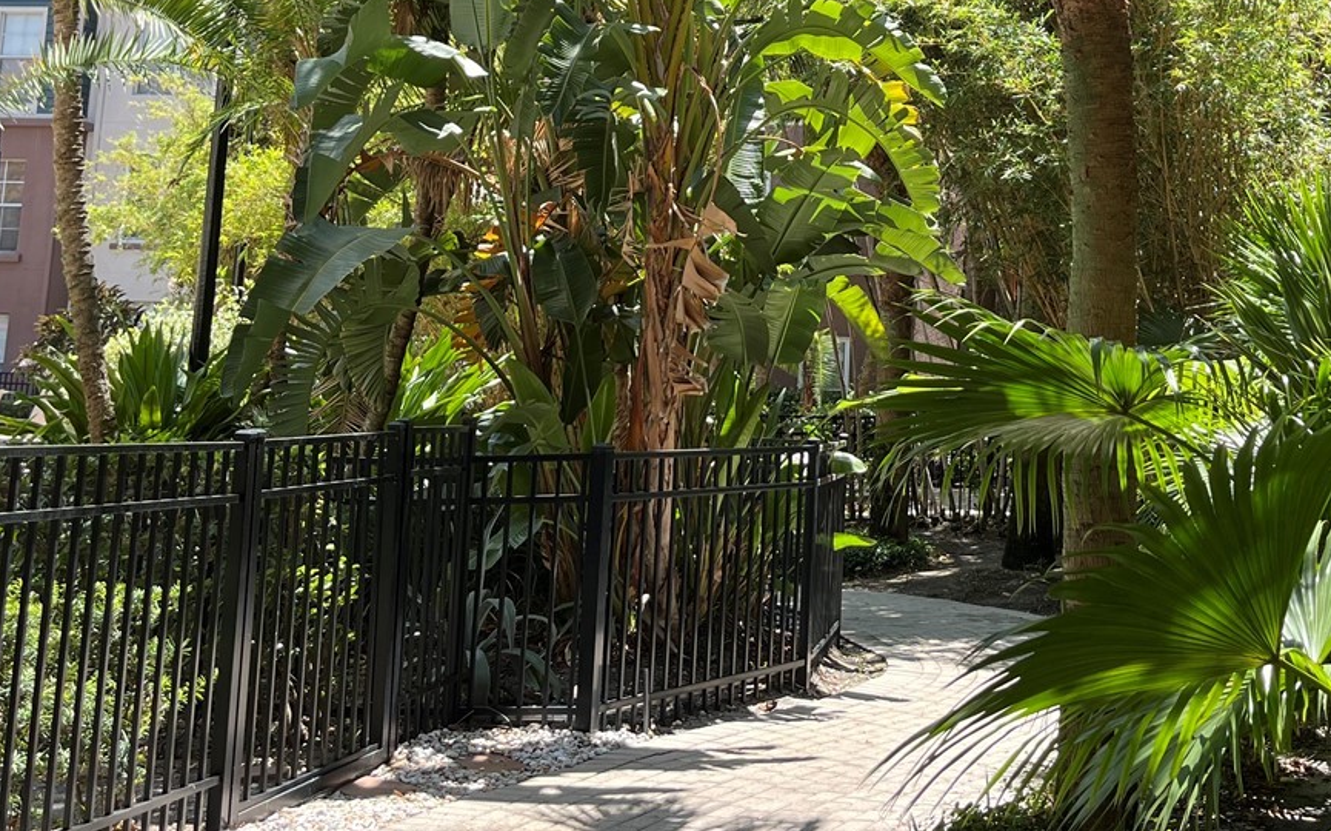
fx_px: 1849
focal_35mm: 51
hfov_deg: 39.1
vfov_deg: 24.4
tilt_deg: +10.1
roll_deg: -3.0
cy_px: 40
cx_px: 894
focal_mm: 5.1
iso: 50
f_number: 1.6
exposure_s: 1/664
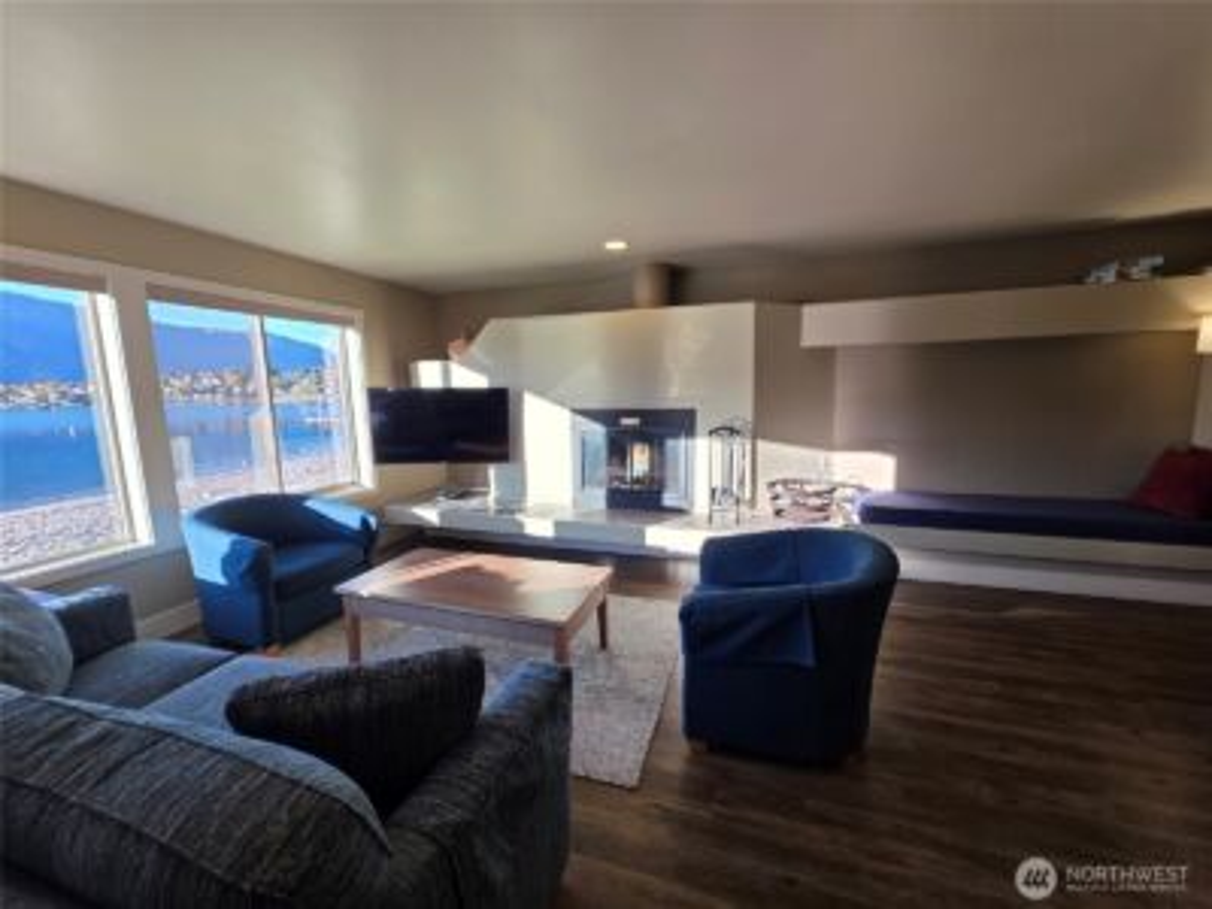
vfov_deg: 89.9
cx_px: 606
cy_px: 454
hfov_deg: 106.2
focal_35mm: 13
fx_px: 455
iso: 32
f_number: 1.9
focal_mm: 2.2
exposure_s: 1/120
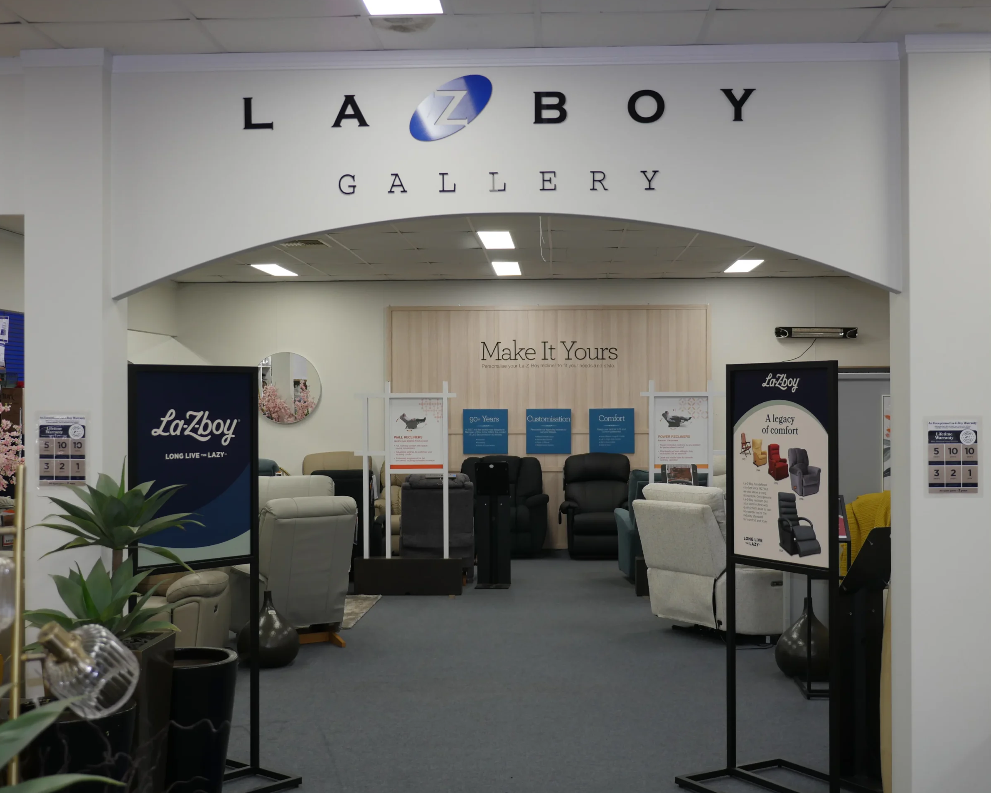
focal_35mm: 44
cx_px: 511
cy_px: 396
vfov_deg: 34.2
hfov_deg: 42.0
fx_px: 1291
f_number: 2.8
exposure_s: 1/60
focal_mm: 21
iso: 320
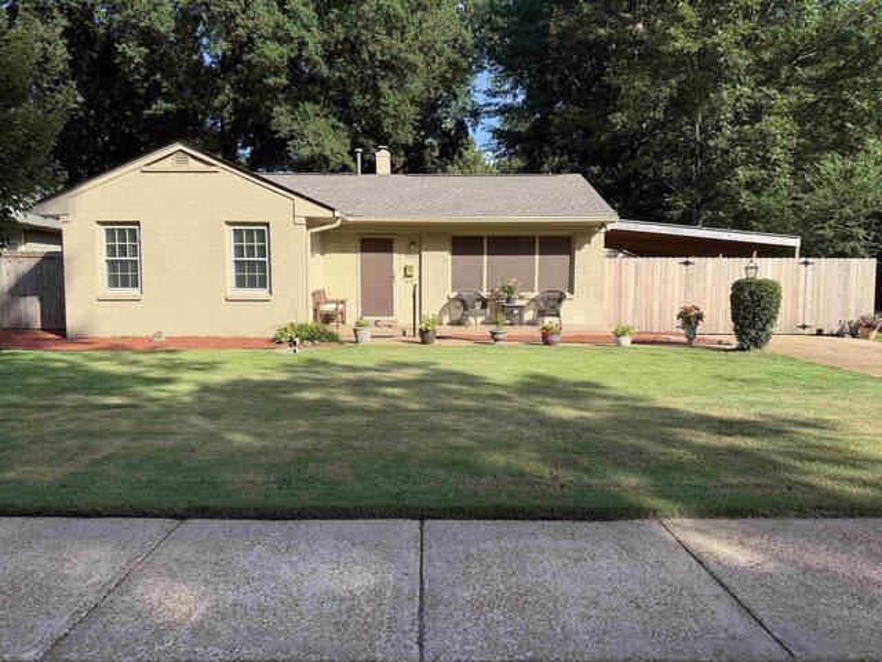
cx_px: 441
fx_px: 612
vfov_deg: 56.8
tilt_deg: -5.1
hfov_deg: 71.6
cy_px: 331
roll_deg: -0.3
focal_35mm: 24
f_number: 1.78
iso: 80
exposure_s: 1/2801
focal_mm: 6.76
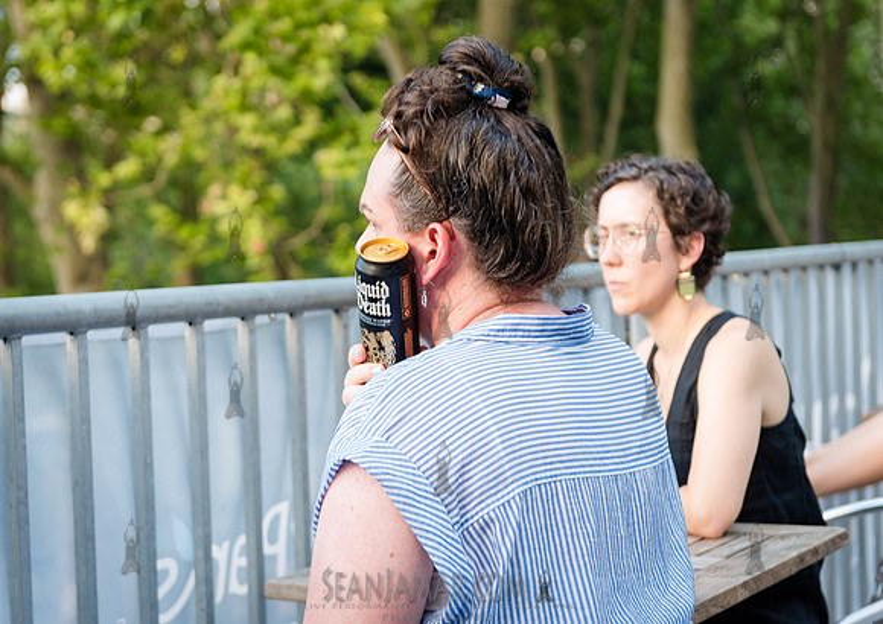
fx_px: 1923
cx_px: 395
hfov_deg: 25.8
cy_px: 300
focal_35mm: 77
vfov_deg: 18.4
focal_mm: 70
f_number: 3.5
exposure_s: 1/160
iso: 1000
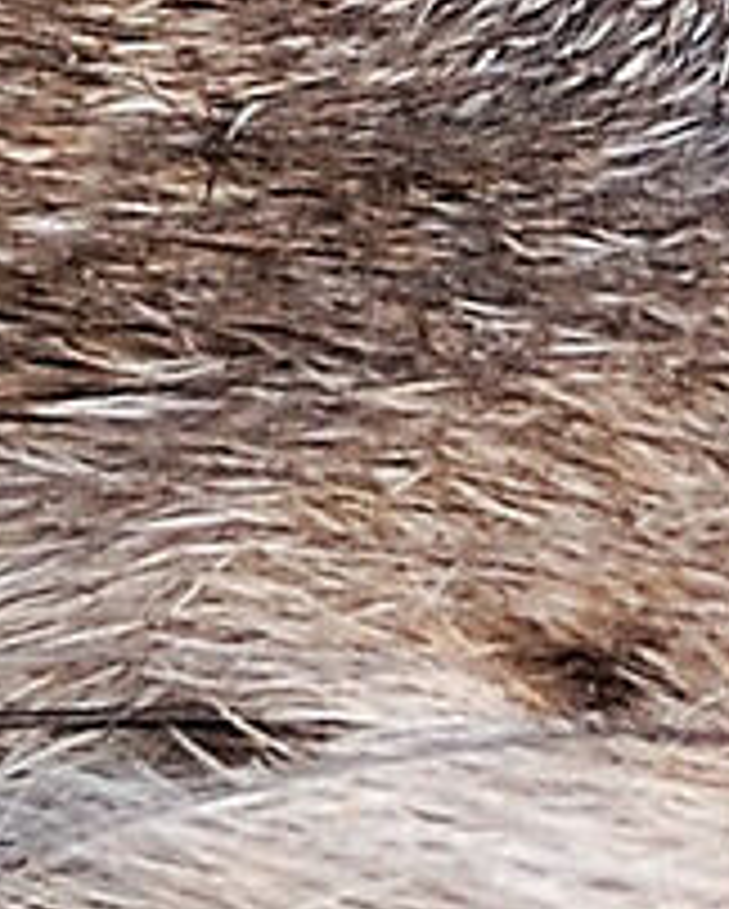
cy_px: -1292
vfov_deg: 2.9
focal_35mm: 668
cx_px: 360
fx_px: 17989
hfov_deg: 2.3
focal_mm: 40
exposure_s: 1/50
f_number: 5
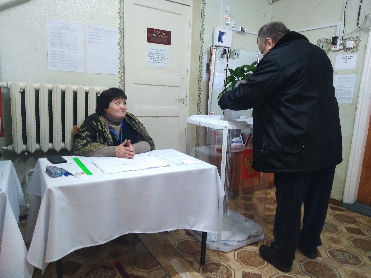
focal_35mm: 26
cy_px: 139
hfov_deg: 67.3
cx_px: 186
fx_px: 279
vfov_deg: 53.1
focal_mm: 3.46
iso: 657
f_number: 2.2
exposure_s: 1/20
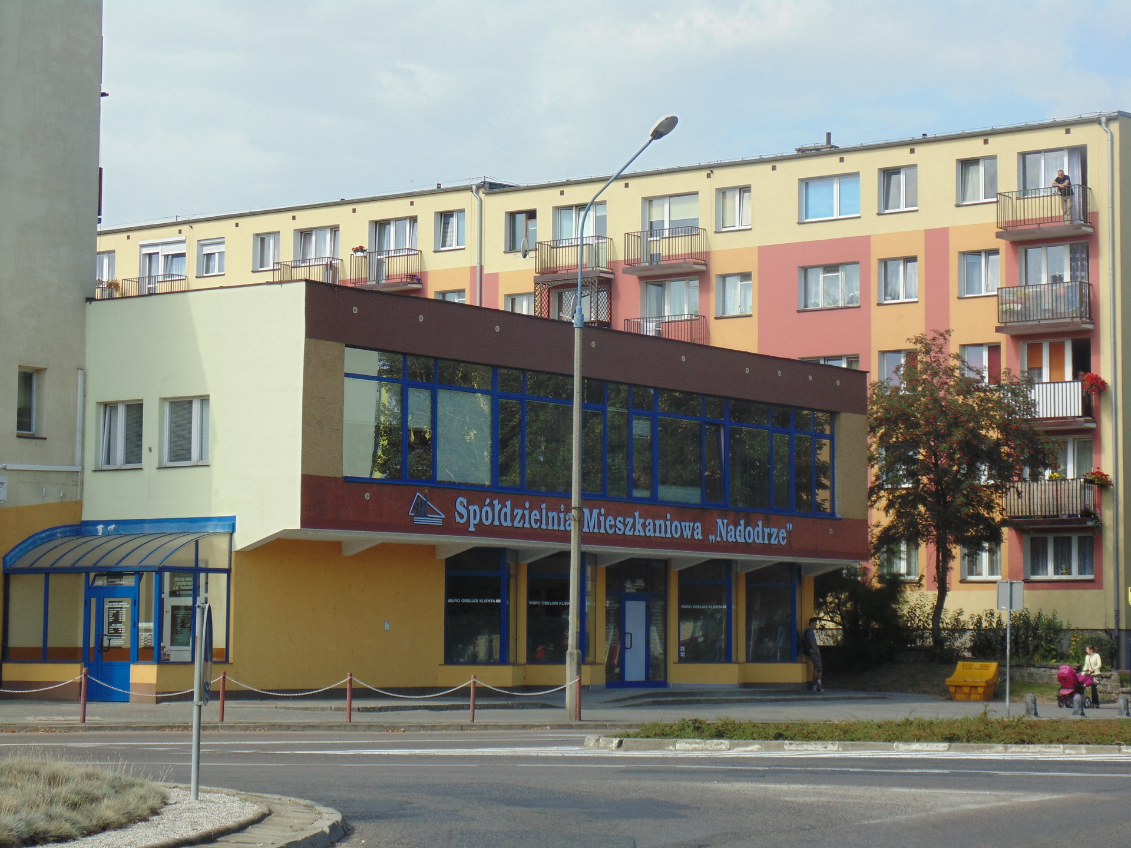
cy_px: 424
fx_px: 2581
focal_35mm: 79
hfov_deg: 24.7
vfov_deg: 18.7
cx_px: 566
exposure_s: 1/400
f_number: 4.3
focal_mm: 14.1
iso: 80
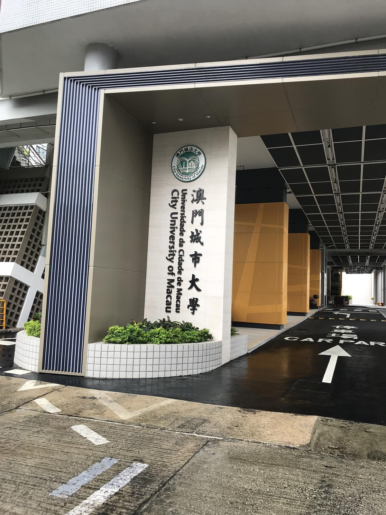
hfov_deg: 49.7
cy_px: 258
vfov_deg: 63.4
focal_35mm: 28
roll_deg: -2.6
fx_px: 416
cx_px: 193
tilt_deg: +5.6
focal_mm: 3.99
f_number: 1.8
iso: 20
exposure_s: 1/319
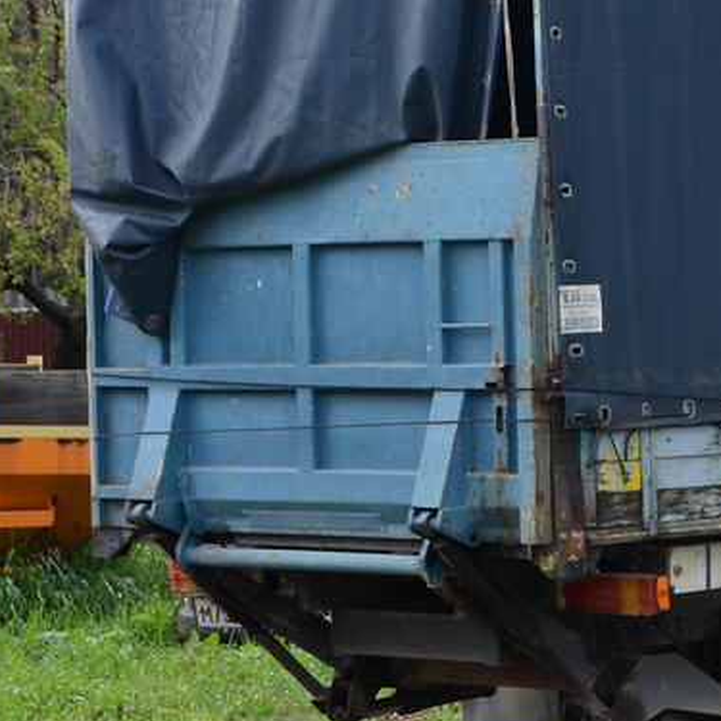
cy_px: 183
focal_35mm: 155
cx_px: 1011
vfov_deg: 11.2
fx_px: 3653
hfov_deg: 10.9
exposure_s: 1/250
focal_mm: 38
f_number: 8
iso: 200
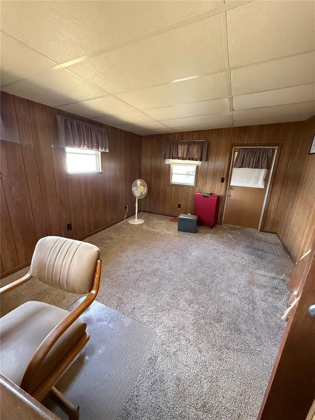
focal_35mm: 14
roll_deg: -2.7
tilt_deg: -15.1
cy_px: 210
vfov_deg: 102.1
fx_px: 170
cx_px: 158
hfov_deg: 85.7
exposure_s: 1/60
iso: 800
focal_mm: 2.22
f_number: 2.2
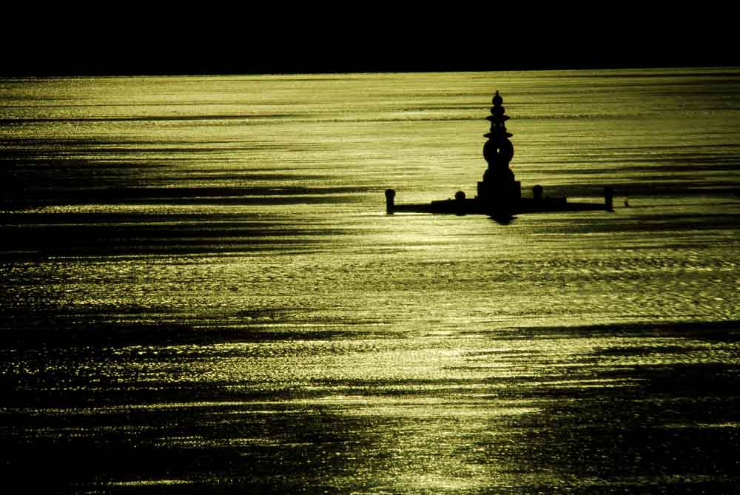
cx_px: 370
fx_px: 8025
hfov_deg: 5.3
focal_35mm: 390
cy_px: 248
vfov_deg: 3.5
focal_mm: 260
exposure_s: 1/2500
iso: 400
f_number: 25
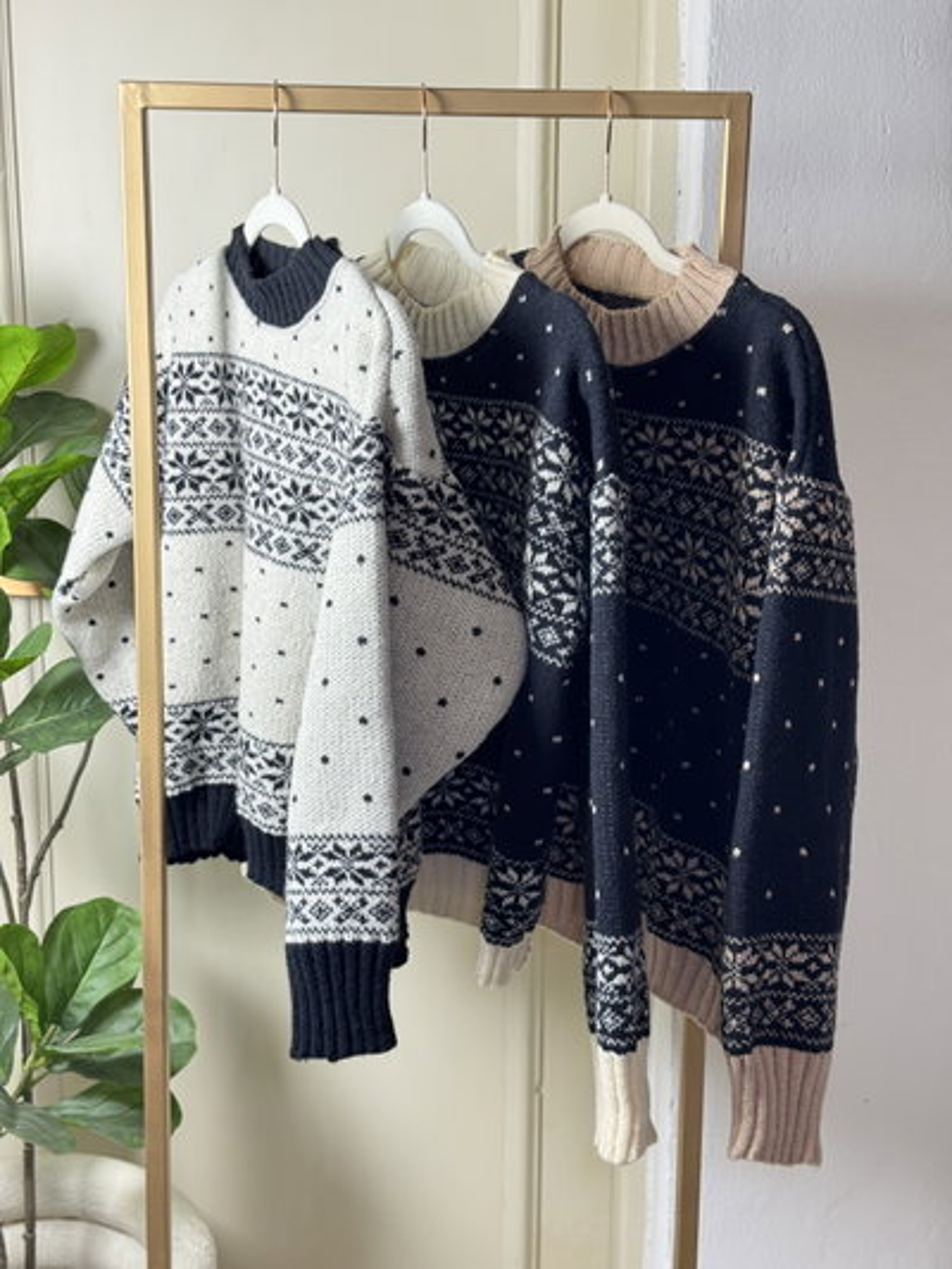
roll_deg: +0.4
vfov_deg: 39.6
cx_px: 476
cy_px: 634
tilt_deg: -12.4
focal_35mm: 48
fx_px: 1759
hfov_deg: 30.3
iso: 100
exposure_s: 1/50
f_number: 1.78
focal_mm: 6.76
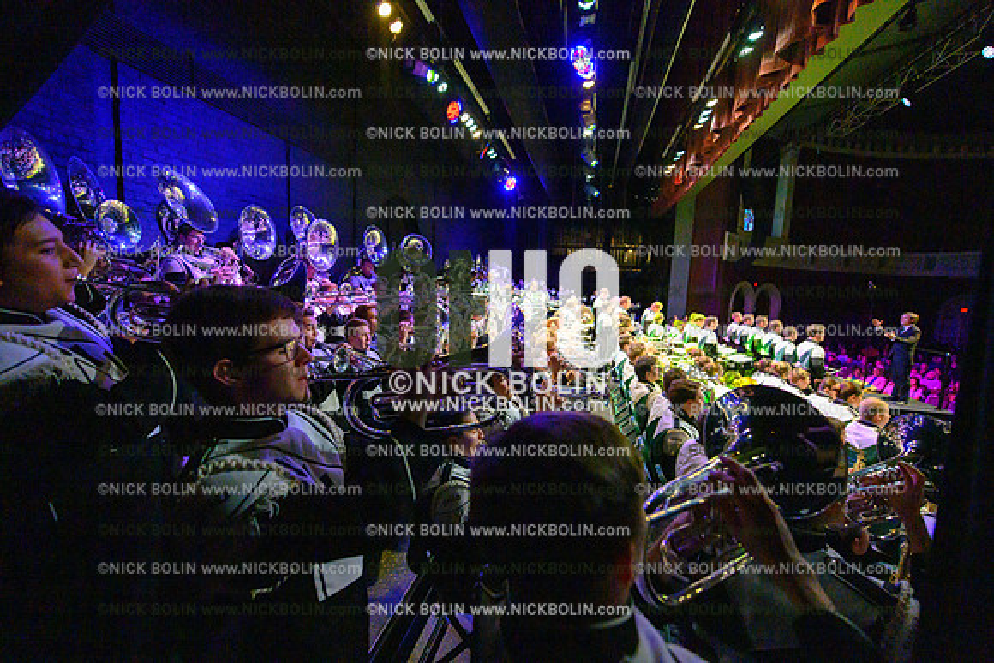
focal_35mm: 14
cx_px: 497
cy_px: 332
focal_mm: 14
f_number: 2.8
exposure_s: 1/2500
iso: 25600
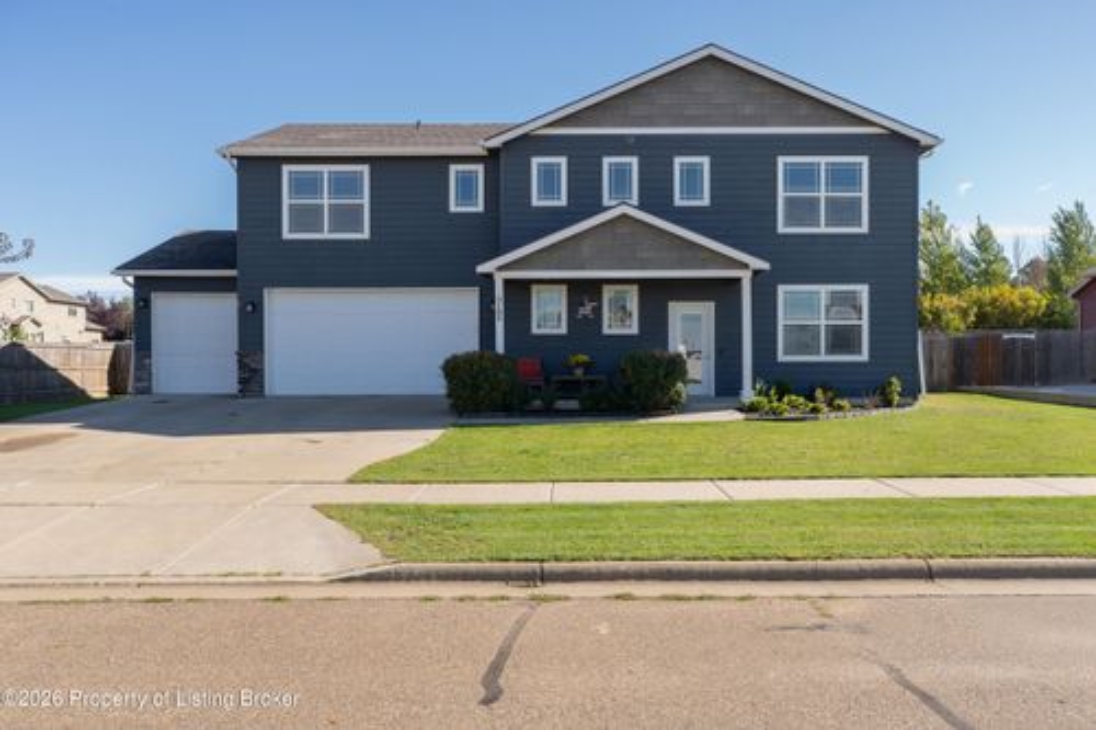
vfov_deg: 47.1
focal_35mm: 28
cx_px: 559
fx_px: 838
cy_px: 372
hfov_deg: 66.4
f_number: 9
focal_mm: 27
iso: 160
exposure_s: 1/80
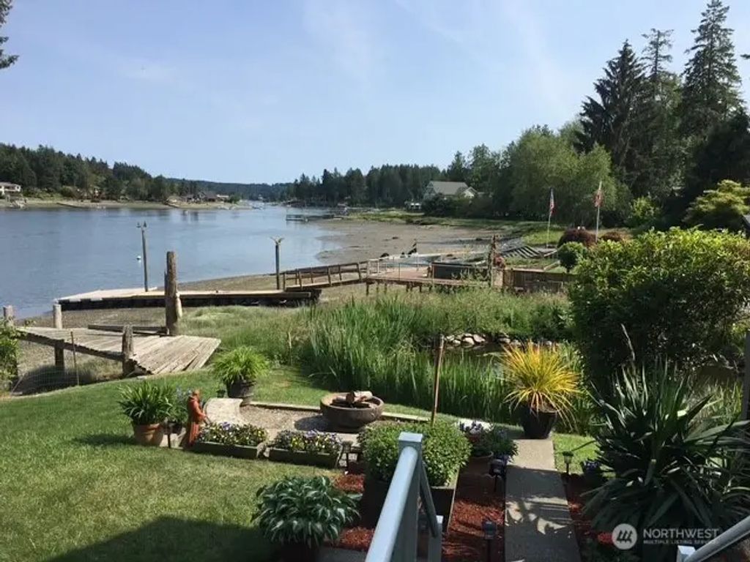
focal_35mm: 29
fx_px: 628
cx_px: 375
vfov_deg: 48.2
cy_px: 281
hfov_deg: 61.7
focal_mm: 4.15
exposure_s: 1/1479
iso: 25
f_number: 2.2
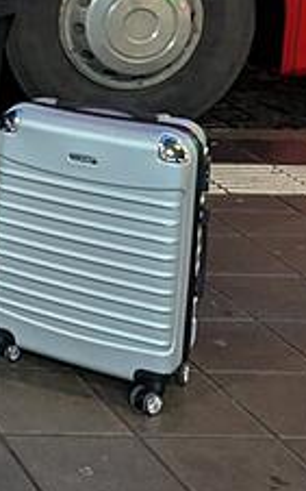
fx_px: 1202
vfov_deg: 21.7
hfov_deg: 11.3
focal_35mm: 90
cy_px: -65
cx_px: -497
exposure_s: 1/33.3
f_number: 1.85
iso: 942
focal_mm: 6.81
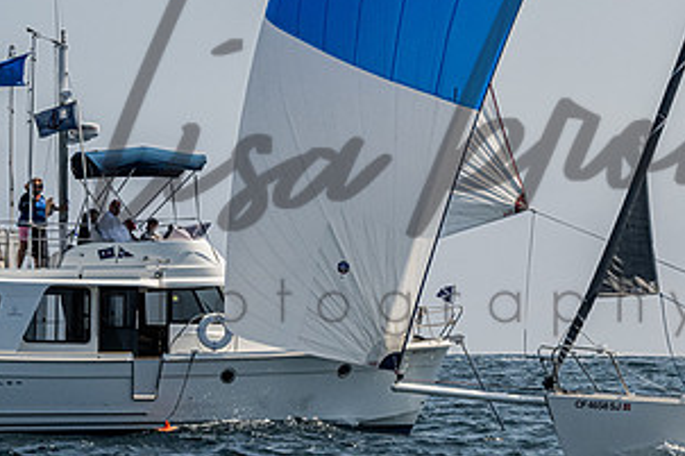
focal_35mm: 247
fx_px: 4697
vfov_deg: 5.6
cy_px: 227
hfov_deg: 8.3
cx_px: 710
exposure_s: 1/4000
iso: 1250
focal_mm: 105
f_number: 10
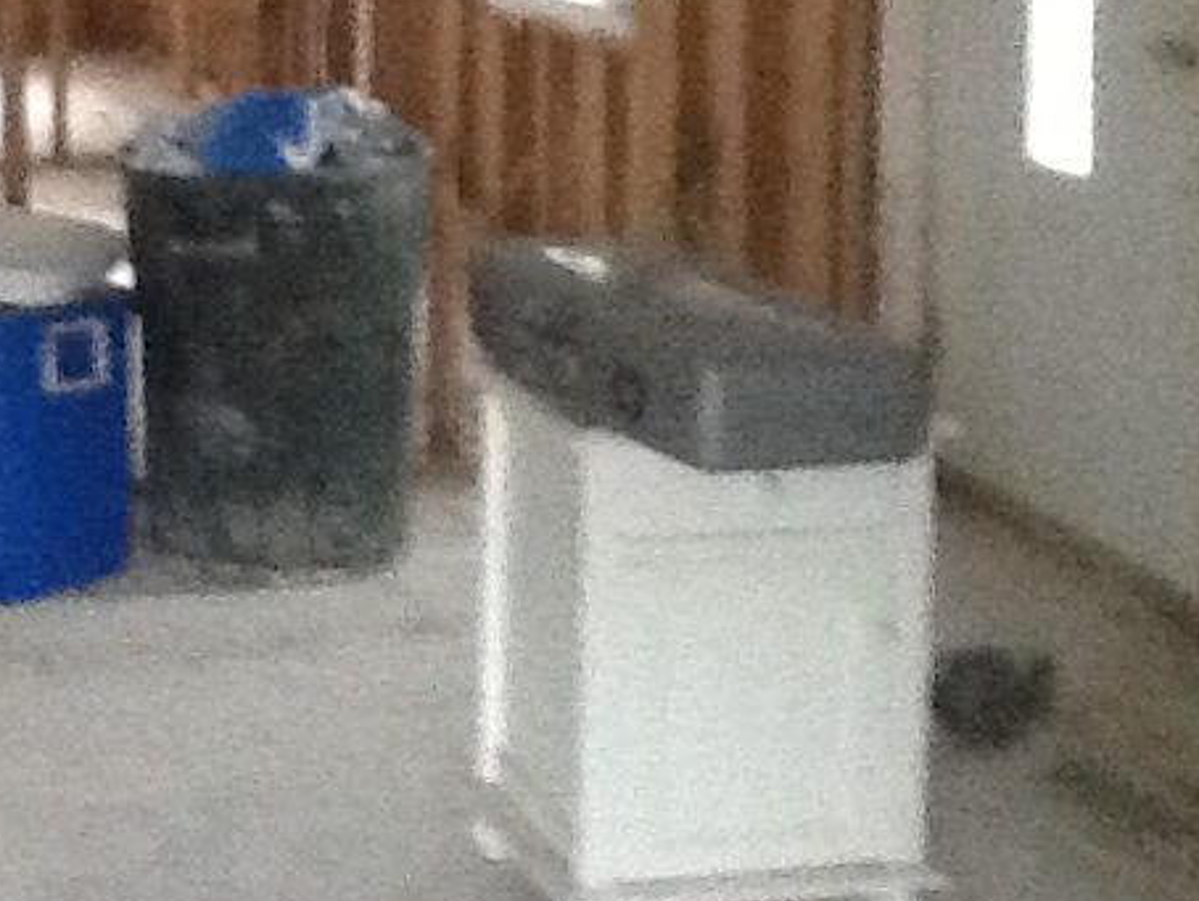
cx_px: -21
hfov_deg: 20.4
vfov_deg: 15.6
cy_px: 8
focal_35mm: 93
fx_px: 3223
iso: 400
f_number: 2.4
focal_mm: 2.03
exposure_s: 1/24
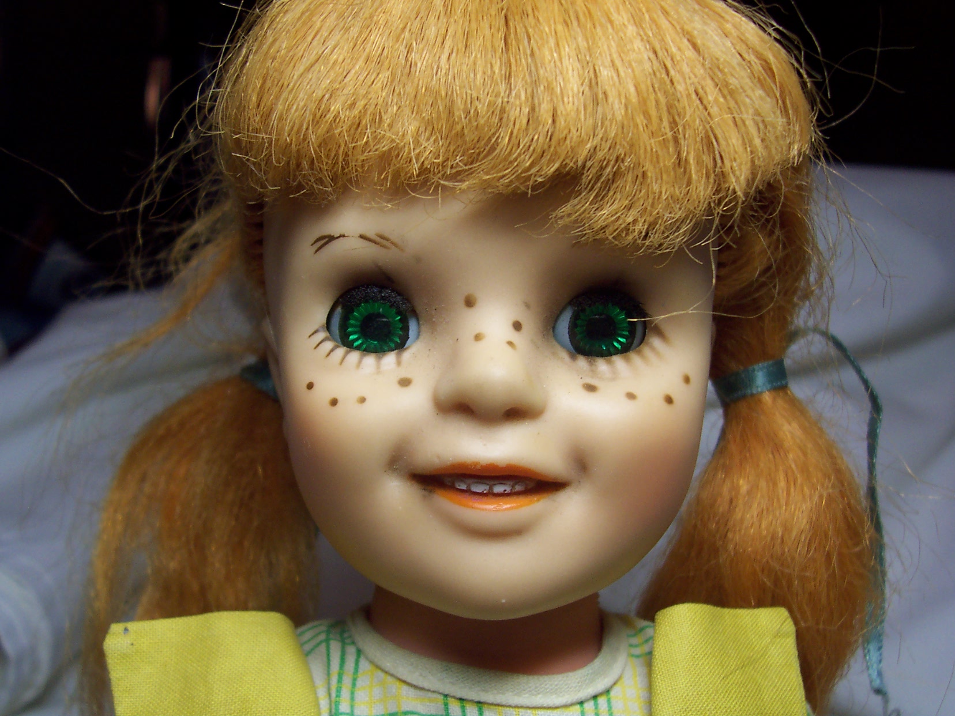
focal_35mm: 37
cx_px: 478
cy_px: 358
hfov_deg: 50.1
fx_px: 1021
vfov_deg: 38.7
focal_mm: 5.6
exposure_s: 1/60
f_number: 2.8
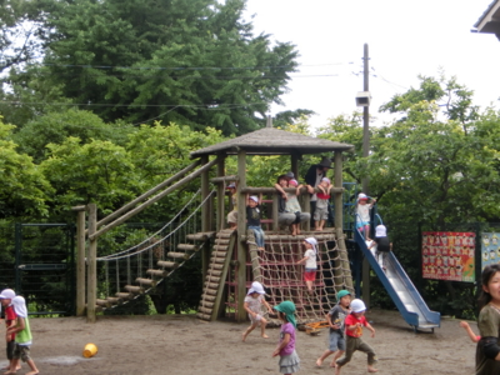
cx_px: 250
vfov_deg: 18.9
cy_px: 188
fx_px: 1127
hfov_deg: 25.0
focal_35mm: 78
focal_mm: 13.79
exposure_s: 1/500
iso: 200
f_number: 4.9
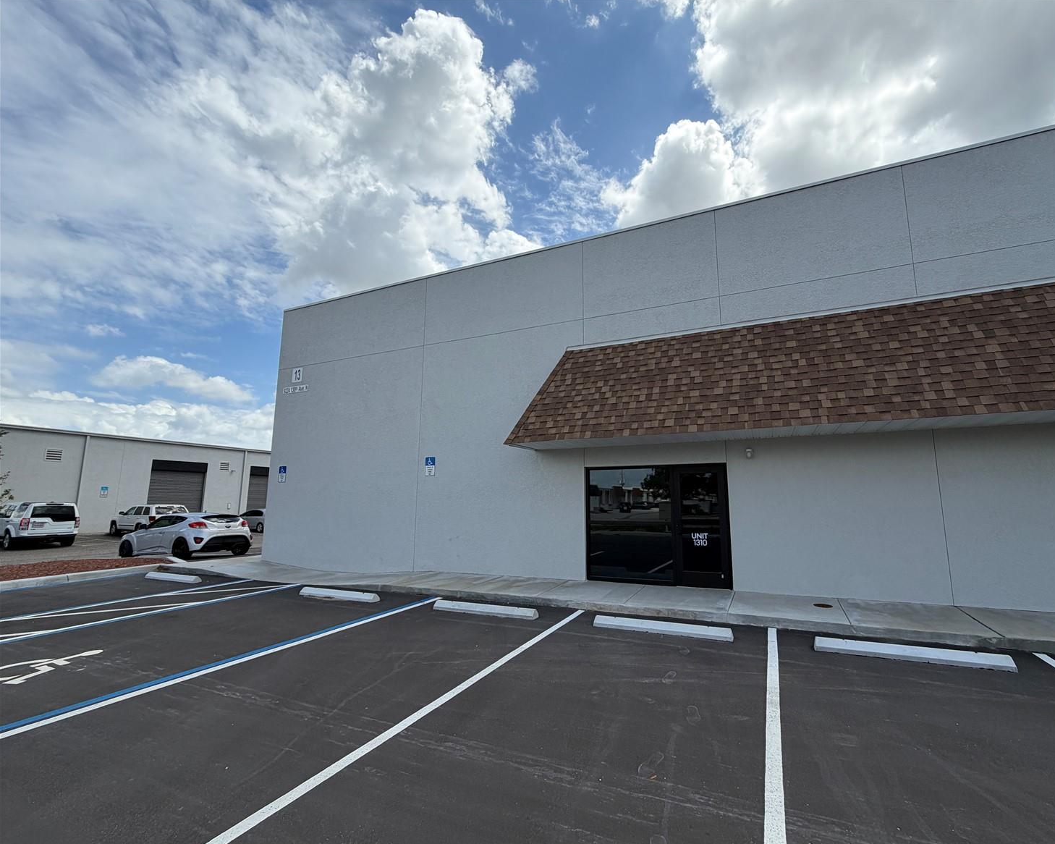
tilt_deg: +7.4
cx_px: 578
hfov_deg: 96.5
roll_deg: -0.6
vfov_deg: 84.0
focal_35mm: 15
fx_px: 468
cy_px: 431
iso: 25
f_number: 2.2
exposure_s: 1/1087
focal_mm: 2.22
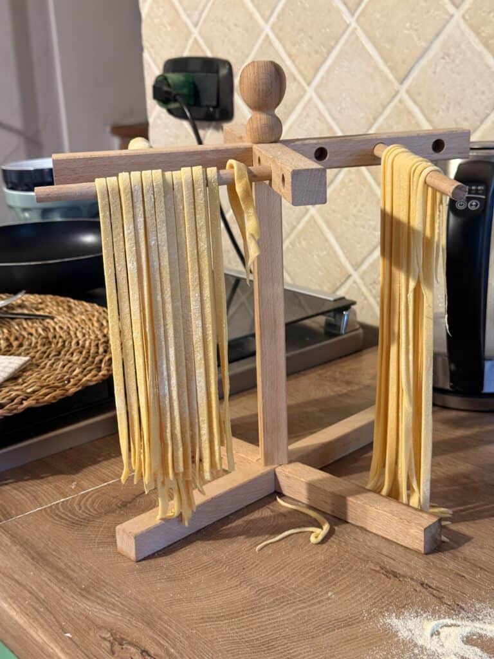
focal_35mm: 48
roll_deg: +2.9
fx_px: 913
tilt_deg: -15.7
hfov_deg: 30.3
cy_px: 330
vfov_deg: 39.7
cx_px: 247
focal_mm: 6.76
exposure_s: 1/50
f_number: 1.78
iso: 250
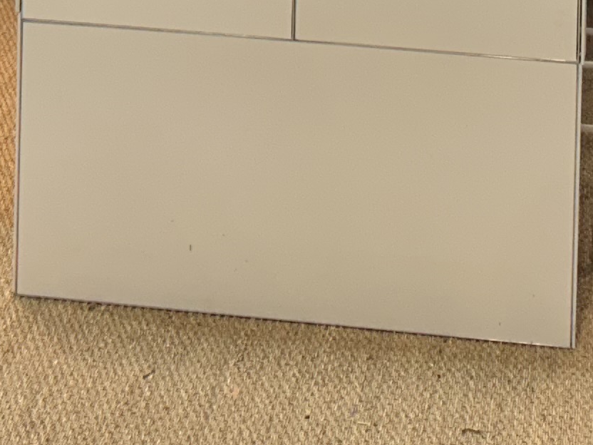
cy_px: -623
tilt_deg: -2.5
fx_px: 2158
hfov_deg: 15.6
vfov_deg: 10.2
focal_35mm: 126
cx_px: 289
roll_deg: -0.8
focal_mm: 5.7
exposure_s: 1/100
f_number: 1.5
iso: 80
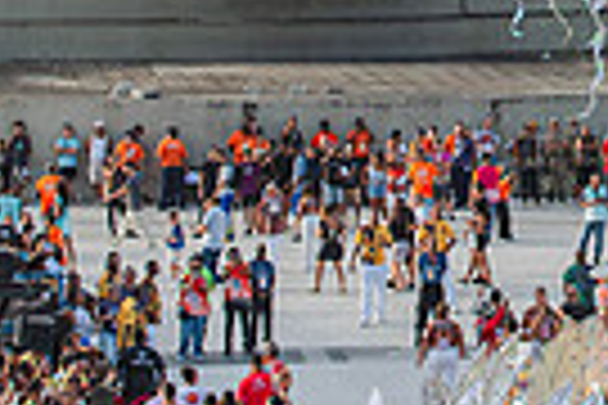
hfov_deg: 6.8
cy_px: -38
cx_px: 649
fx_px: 5066
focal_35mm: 300
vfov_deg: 4.6
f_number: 5.6
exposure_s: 1/800
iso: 200
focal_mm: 70
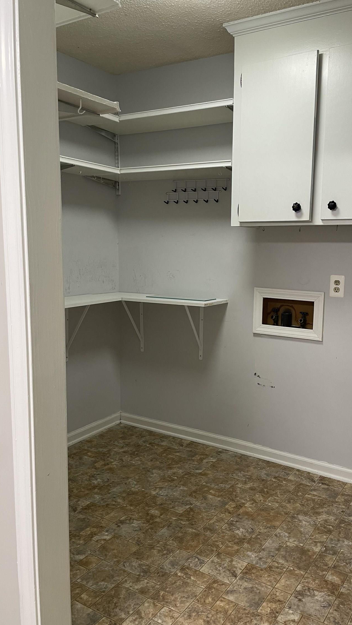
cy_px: 315
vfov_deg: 66.1
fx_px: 481
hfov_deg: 39.9
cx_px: 221
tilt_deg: -7.8
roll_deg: -0.5
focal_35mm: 29
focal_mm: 4.2
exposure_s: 1/60
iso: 100
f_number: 1.6
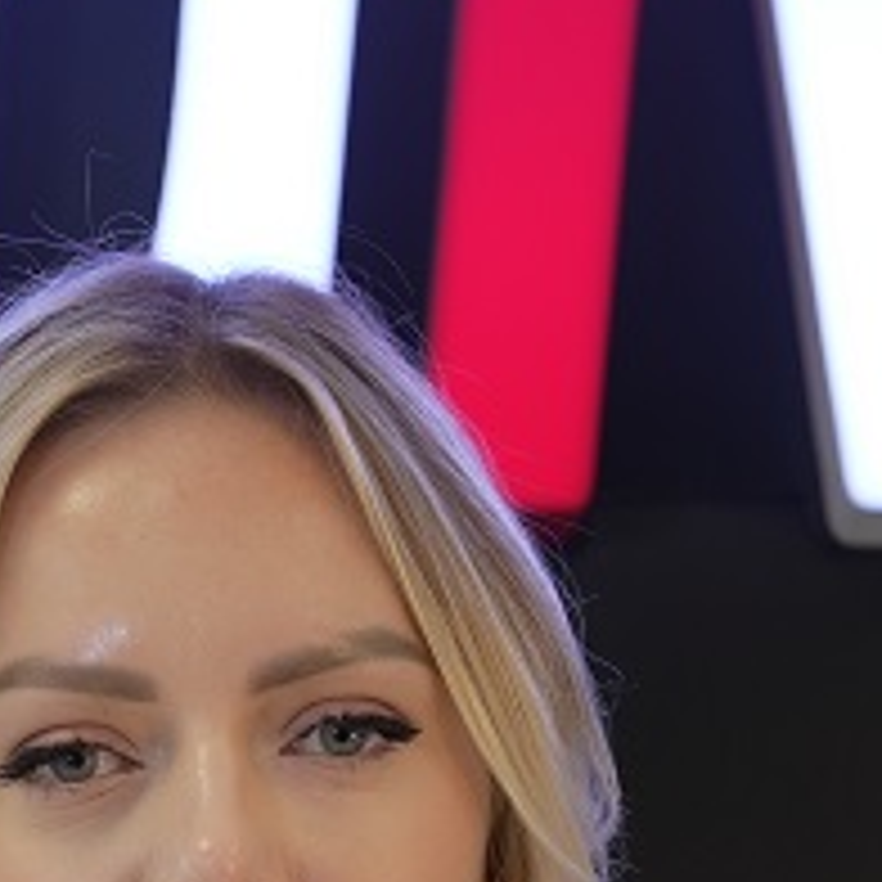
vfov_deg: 8.4
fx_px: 5737
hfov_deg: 8.8
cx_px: 234
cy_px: 1755
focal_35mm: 199
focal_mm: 46
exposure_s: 1/80
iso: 320
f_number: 4.5
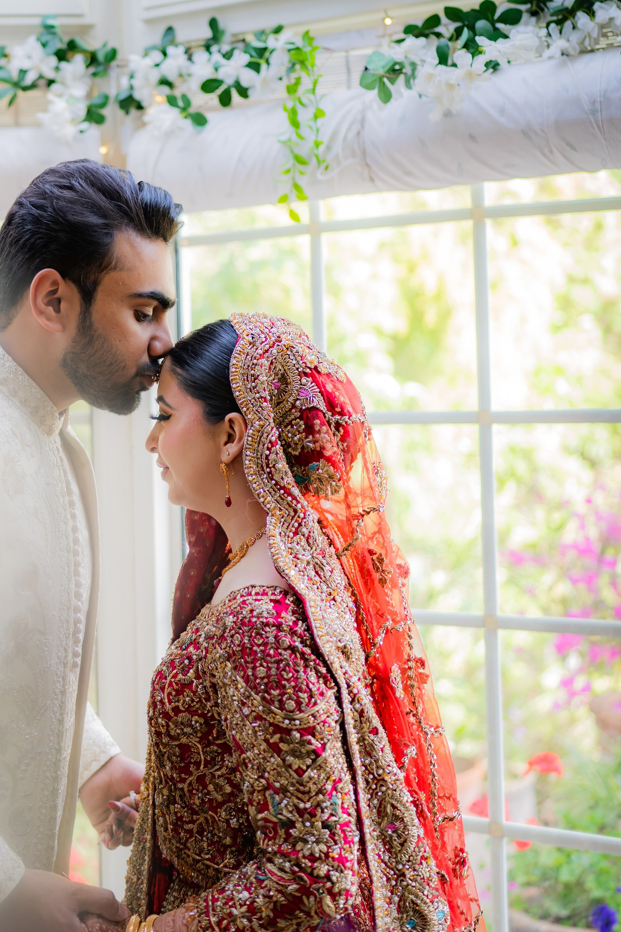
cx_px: 91
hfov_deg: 22.2
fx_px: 1553
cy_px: 330
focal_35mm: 60
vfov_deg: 33.2
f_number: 1.4
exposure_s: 1/160
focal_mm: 35
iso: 100
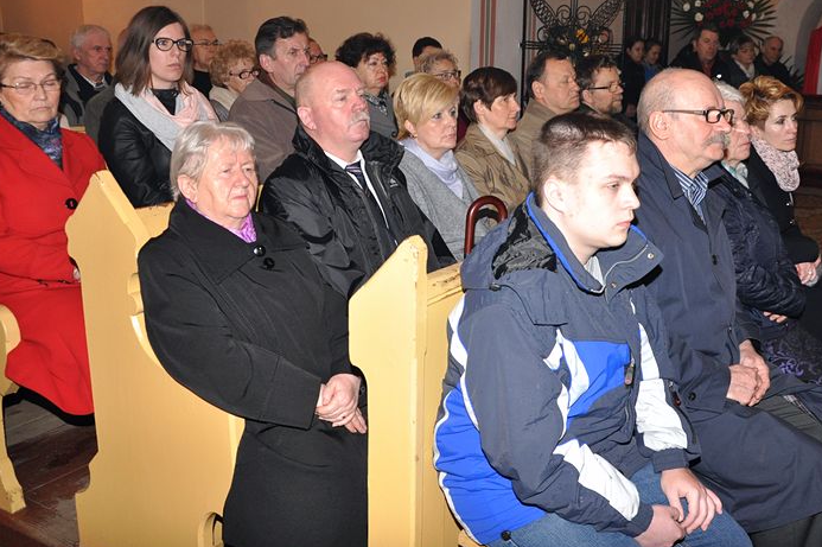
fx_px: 881
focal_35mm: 39
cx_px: 485
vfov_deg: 34.5
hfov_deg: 49.8
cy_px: 247
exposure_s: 1/60
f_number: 5.6
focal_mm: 21
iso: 800
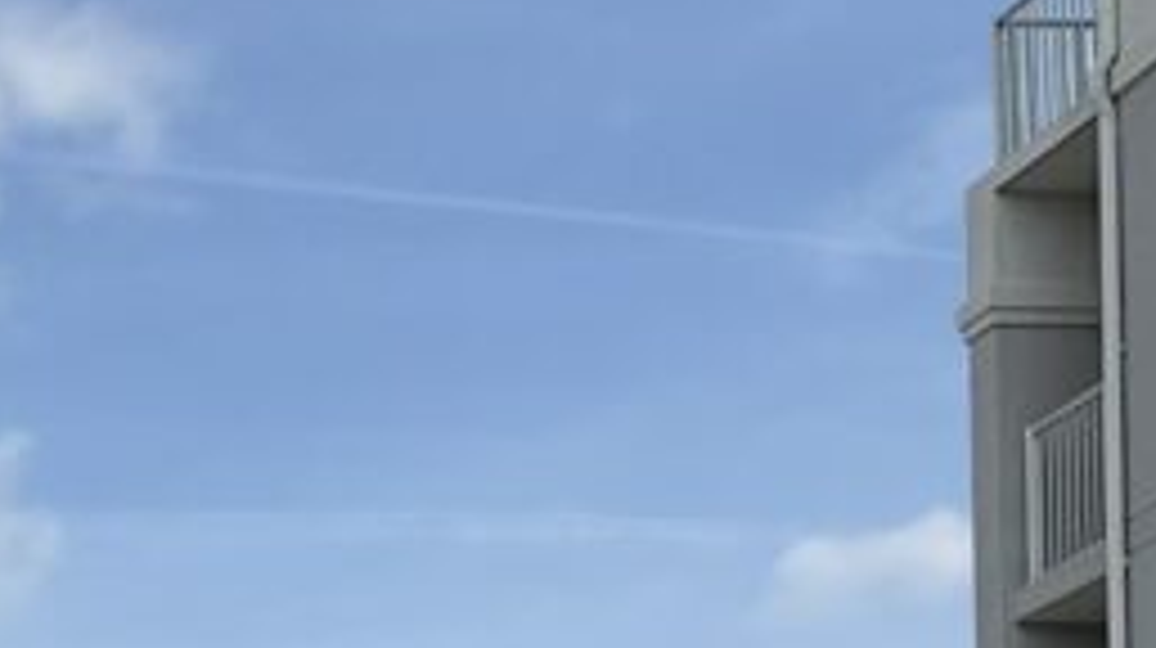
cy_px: 1413
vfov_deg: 8.9
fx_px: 3859
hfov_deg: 14.6
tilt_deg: +3.9
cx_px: -1026
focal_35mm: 126
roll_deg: -1.2
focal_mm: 3
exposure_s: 1/2320
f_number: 1.8
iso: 16
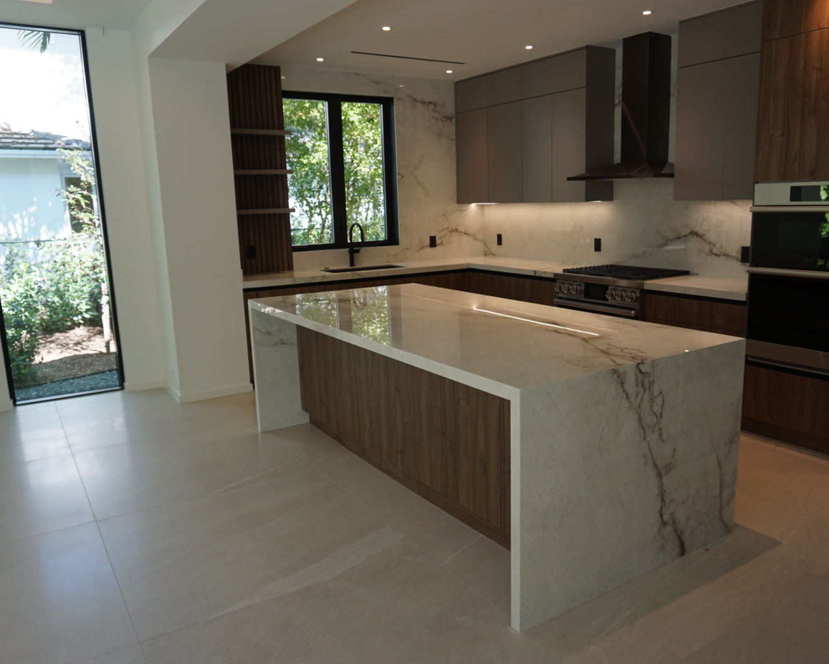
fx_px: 687
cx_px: 456
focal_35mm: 28
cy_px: 343
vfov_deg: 51.5
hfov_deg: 62.1
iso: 320
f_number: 4
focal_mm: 16
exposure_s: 1/160
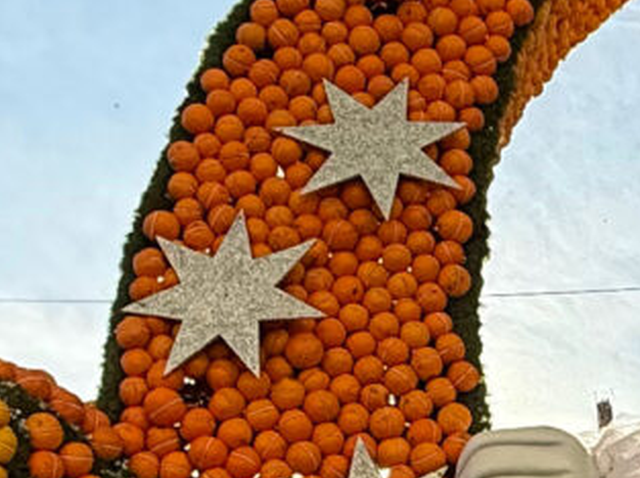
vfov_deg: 16.9
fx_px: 1588
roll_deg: -0.8
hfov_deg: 22.1
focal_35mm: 86
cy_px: 421
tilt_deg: +24.9
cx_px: 615
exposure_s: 1/2611
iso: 64
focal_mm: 2.22
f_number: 2.2
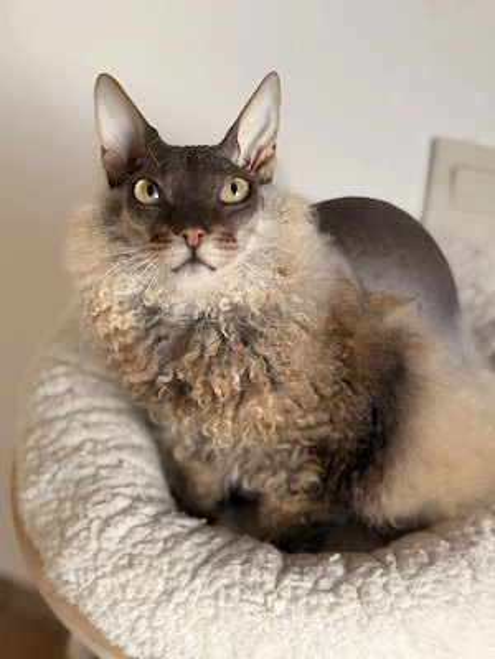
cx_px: 248
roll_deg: -0.1
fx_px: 915
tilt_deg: -34.5
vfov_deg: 39.7
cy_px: 330
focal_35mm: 48
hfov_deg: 30.3
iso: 125
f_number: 1.78
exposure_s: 1/60
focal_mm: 6.76
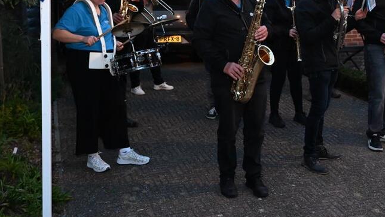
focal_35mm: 58
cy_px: 39
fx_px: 592
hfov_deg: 35.5
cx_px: 267
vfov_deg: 20.4
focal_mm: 36
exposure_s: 1/60
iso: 6400
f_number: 4
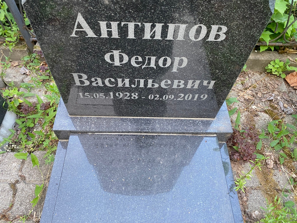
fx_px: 223
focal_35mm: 26
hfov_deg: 67.3
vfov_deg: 53.1
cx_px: 148
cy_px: 112
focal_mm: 4.25
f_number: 1.8
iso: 125
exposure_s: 1/71
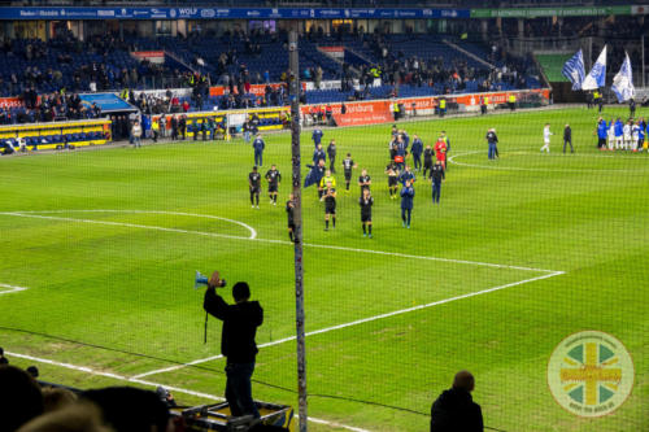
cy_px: 216
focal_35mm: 79
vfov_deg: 17.3
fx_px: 1424
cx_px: 324
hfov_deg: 25.7
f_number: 3.5
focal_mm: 28.91
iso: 800
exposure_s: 1/200
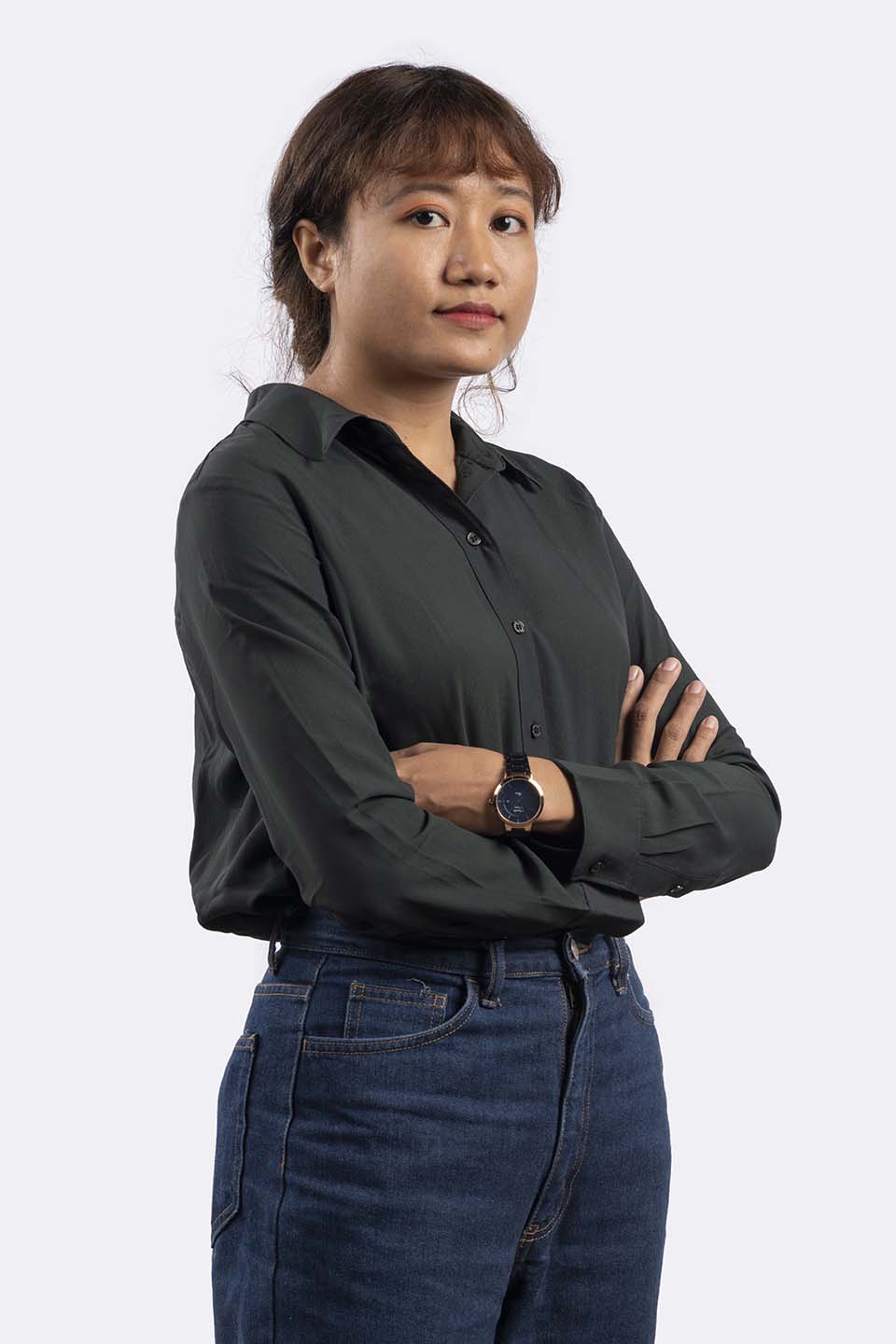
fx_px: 3920
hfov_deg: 13.0
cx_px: 448
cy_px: 672
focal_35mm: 105
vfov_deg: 19.5
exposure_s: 1/250
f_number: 10
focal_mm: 105
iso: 100
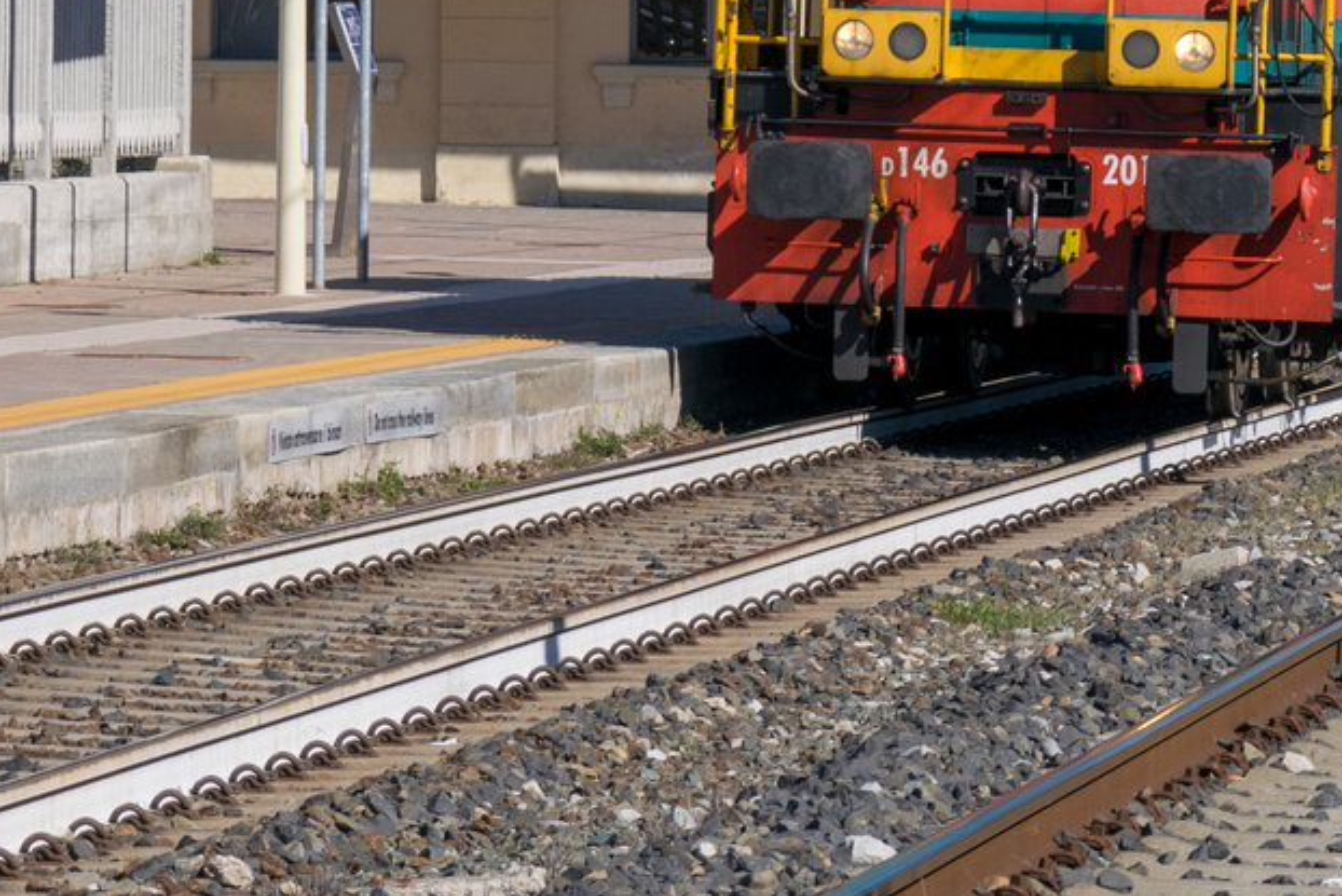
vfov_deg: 3.8
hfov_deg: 5.7
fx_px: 13460
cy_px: -235
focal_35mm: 361
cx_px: 906
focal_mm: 78
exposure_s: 1/800
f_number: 9
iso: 200
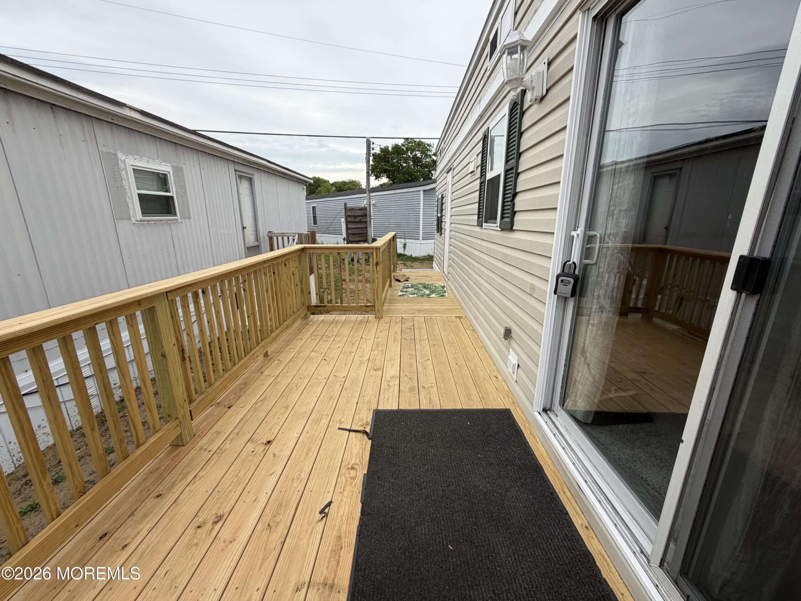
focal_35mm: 14
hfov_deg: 102.1
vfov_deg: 85.7
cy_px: 300
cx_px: 400
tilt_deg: -14.5
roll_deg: +0.6
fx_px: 324
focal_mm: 2.22
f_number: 2.2
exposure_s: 1/770
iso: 40
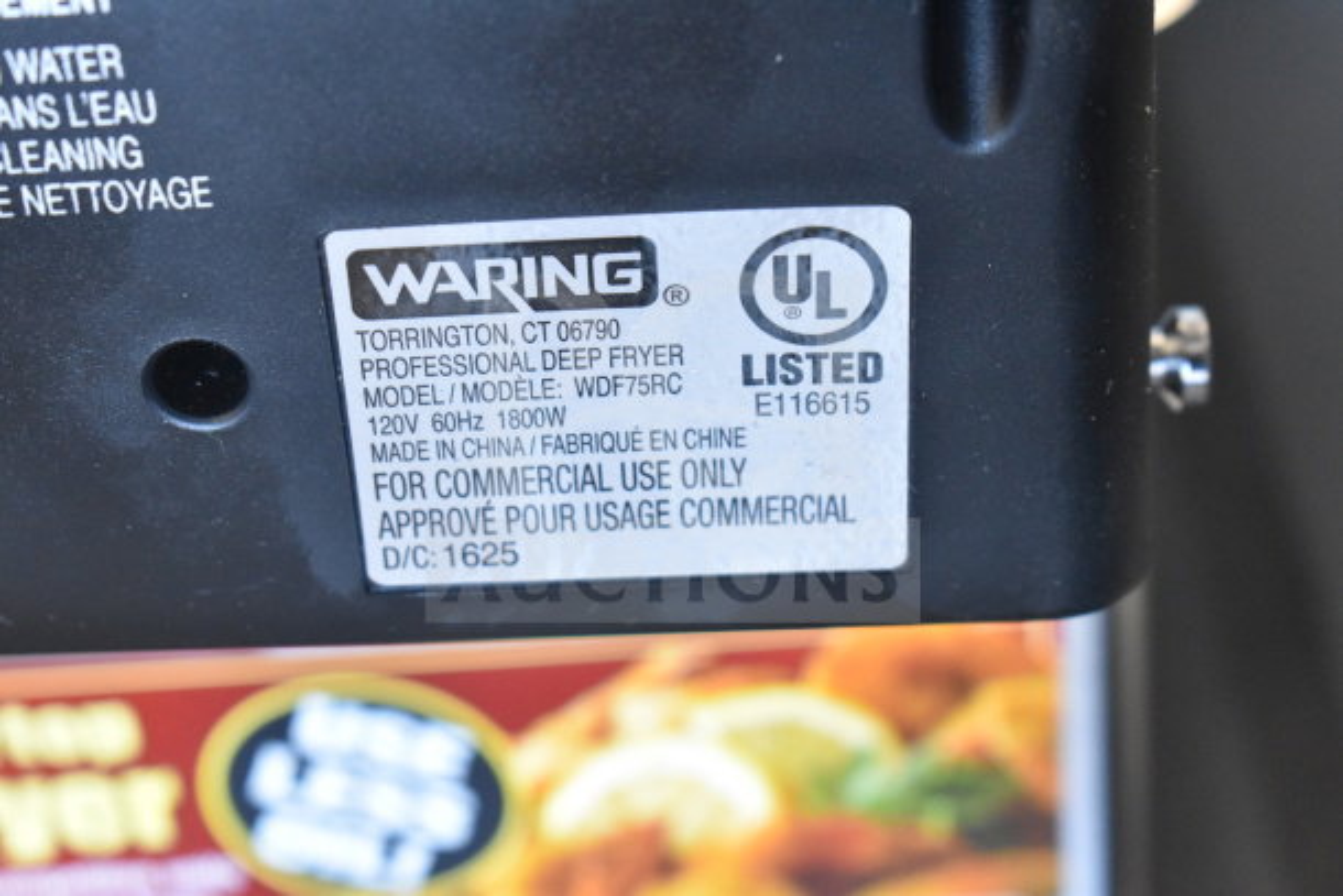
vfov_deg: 16.6
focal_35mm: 82
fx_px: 3078
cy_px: 448
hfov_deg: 24.6
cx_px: 672
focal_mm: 55
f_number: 5.6
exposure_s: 1/100
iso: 5000
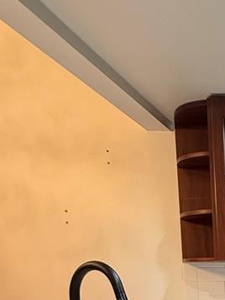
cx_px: 344
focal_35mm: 47
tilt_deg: -6.0
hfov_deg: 23.9
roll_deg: -0.3
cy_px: 328
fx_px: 407
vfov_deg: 34.9
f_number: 2.2
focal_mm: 2.22
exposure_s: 1/60
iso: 250
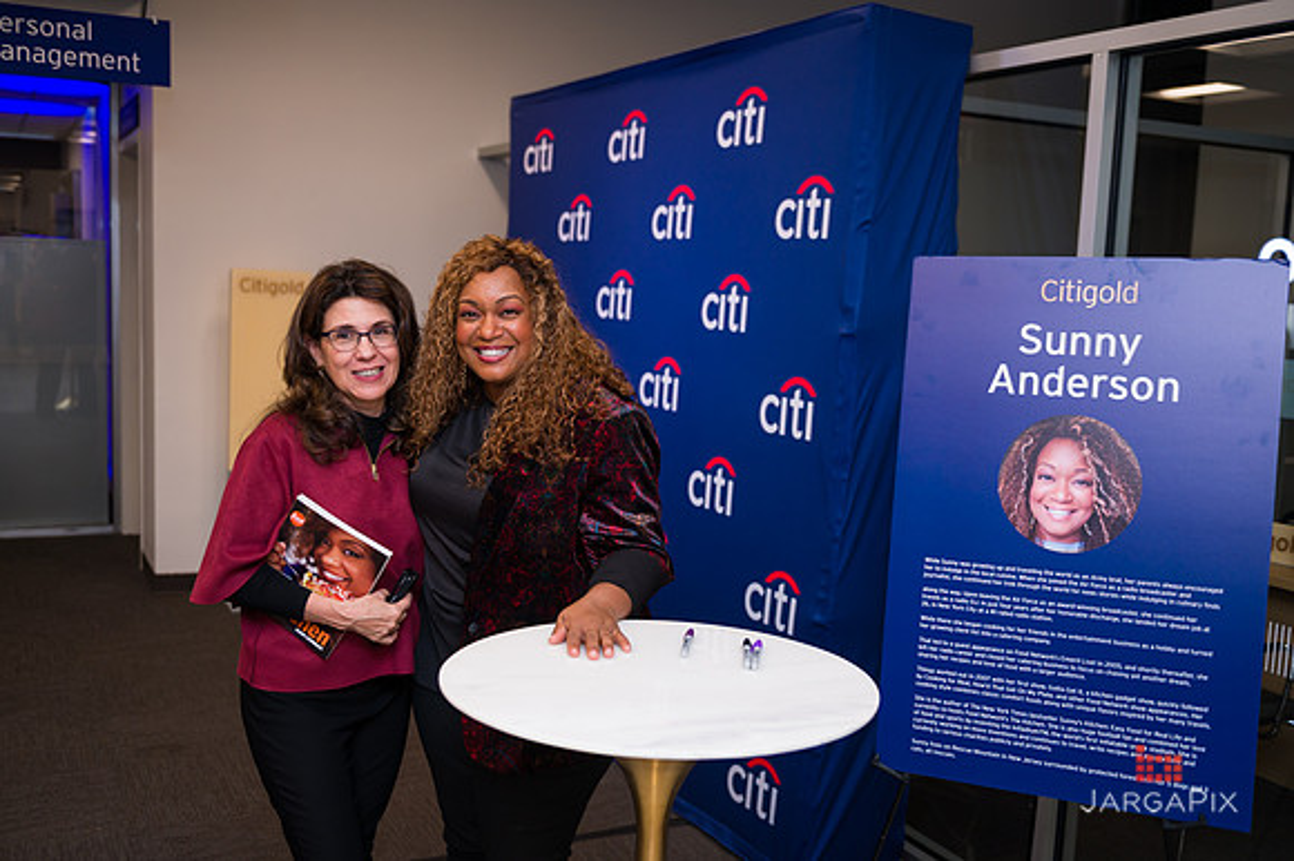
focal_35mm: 35
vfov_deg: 37.8
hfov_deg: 54.5
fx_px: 1257
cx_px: 647
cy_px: 430
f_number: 3.2
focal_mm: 35
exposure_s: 1/200
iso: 400
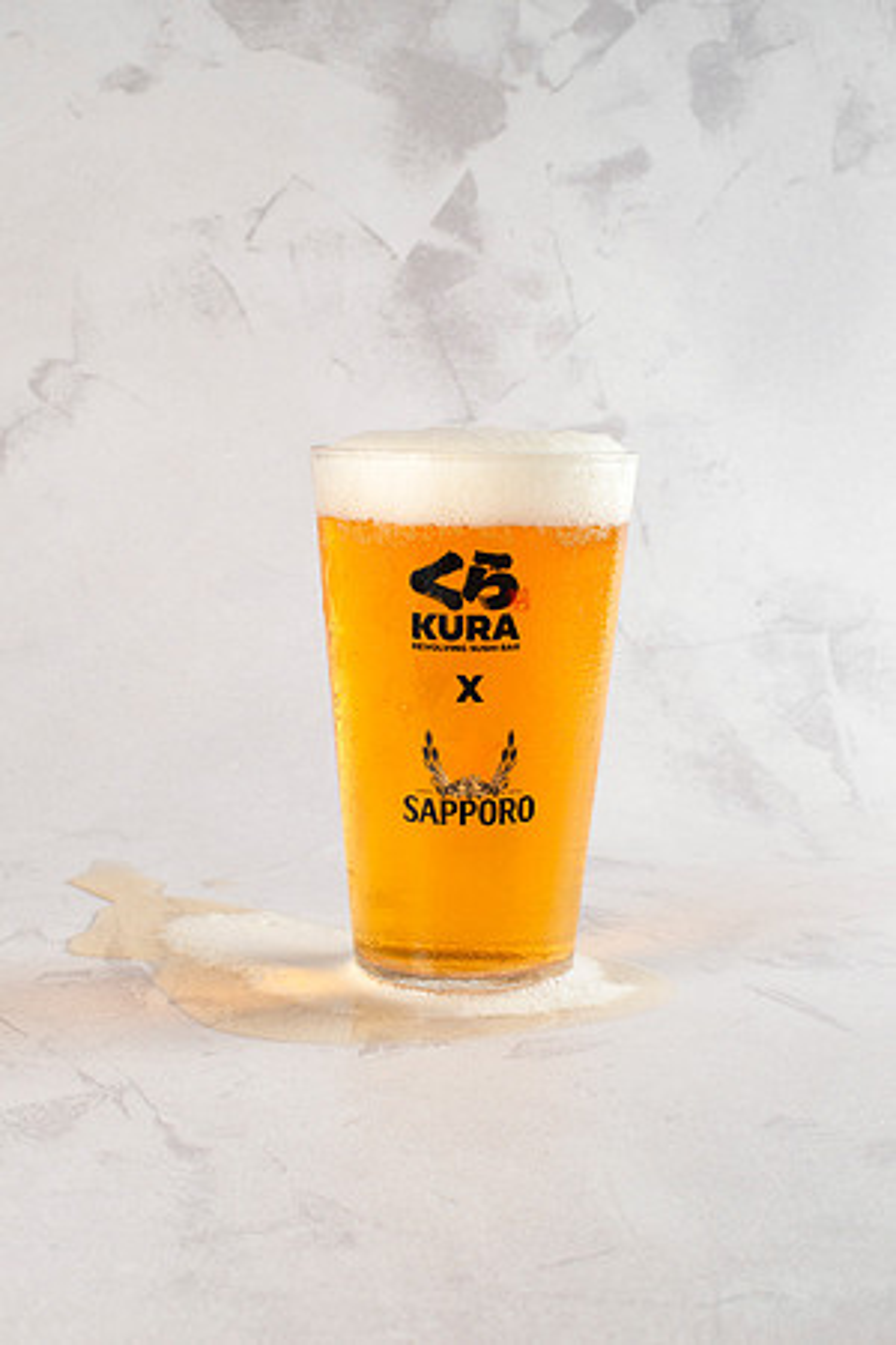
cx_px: 448
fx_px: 1867
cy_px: 672
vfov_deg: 39.6
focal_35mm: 50
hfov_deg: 27.0
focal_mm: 50
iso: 250
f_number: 13
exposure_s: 1/100
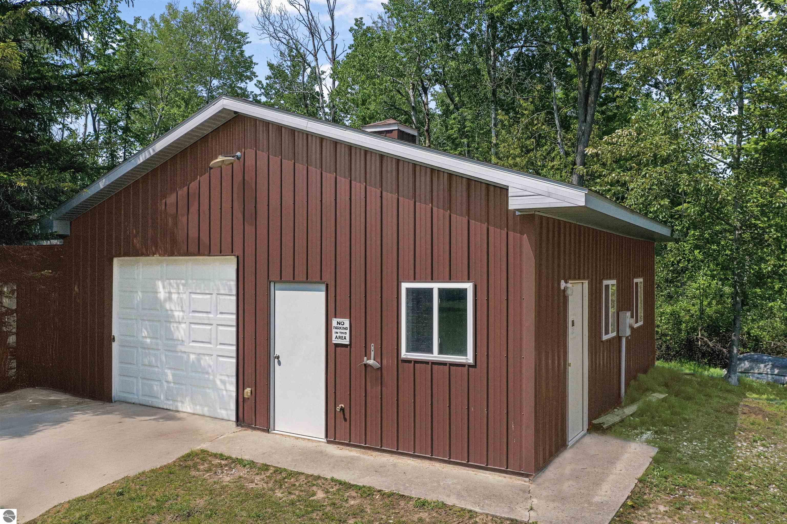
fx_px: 612
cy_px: 262
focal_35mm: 28
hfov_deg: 65.5
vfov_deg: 46.4
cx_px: 394
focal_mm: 10.26
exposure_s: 1/800
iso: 800
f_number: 6.3
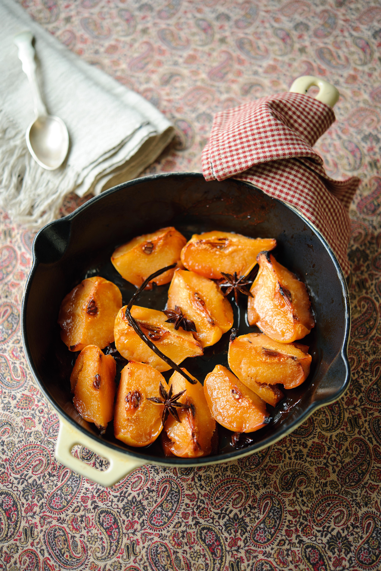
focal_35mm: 60
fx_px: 952
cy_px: 286
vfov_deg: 33.4
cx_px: 190
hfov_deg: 22.6
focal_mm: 60
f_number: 2.8
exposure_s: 1/10
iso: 100
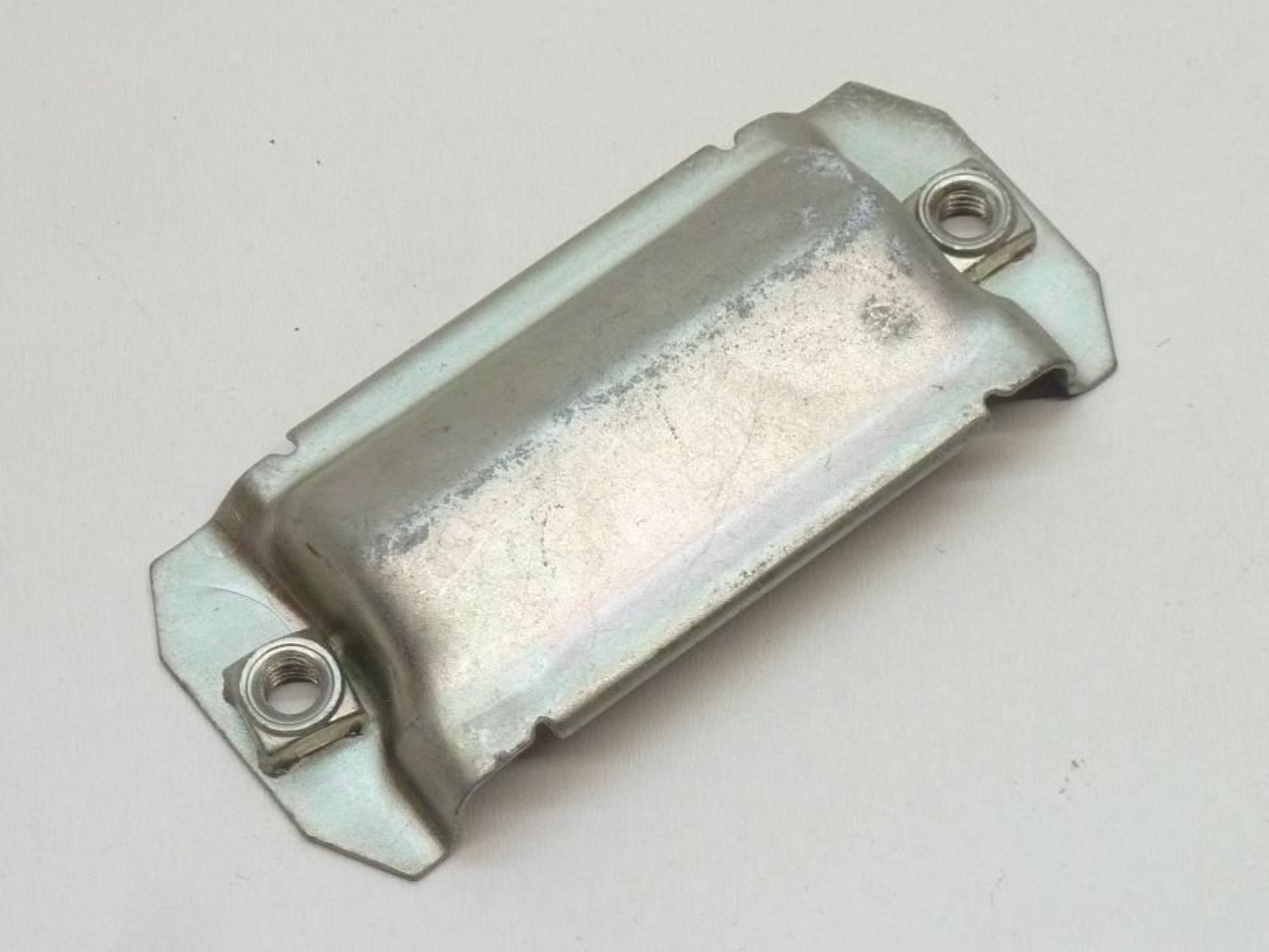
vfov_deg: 15.4
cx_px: 634
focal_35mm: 96
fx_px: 3520
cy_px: 476
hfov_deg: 20.4
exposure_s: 1/30
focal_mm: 15.8
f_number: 4.3
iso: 400
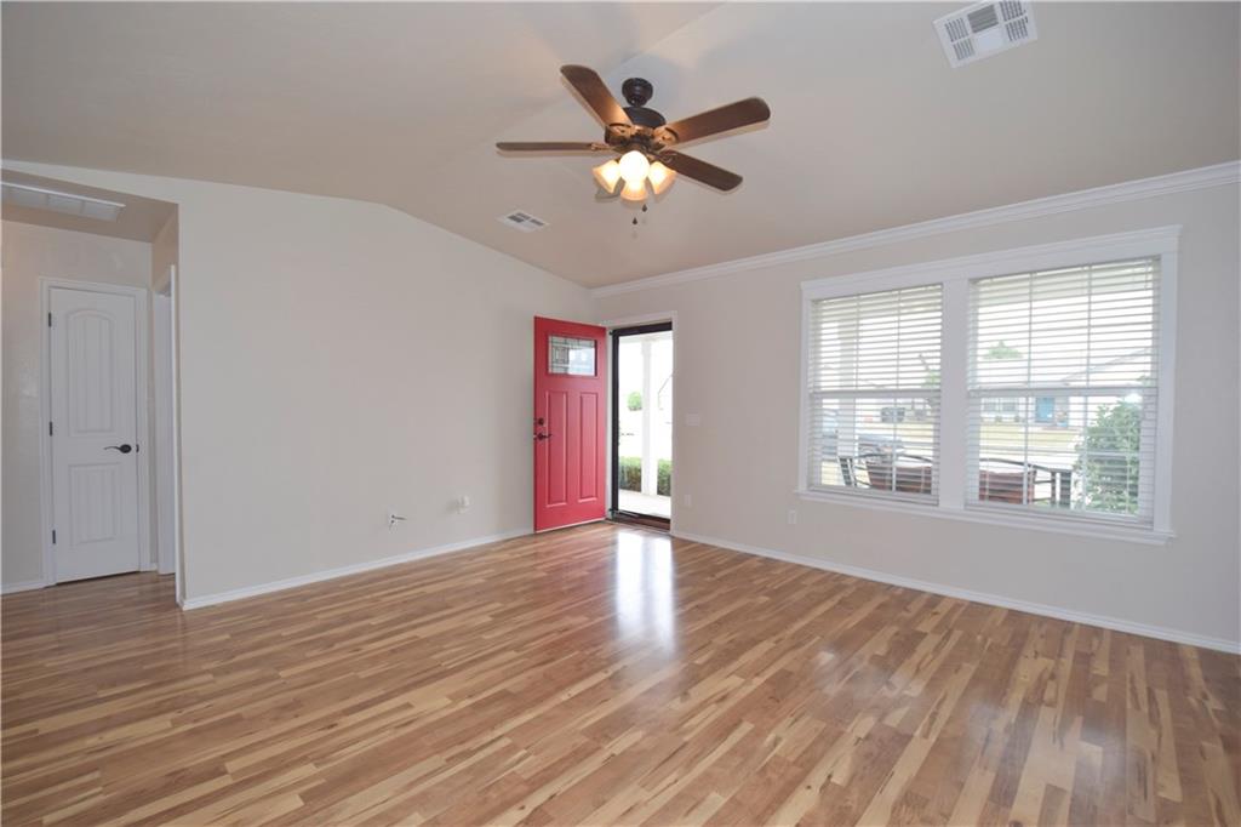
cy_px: 414
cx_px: 620
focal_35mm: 15
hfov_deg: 100.4
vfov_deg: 77.3
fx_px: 517
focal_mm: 10
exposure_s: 1/90
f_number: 4.8
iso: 400
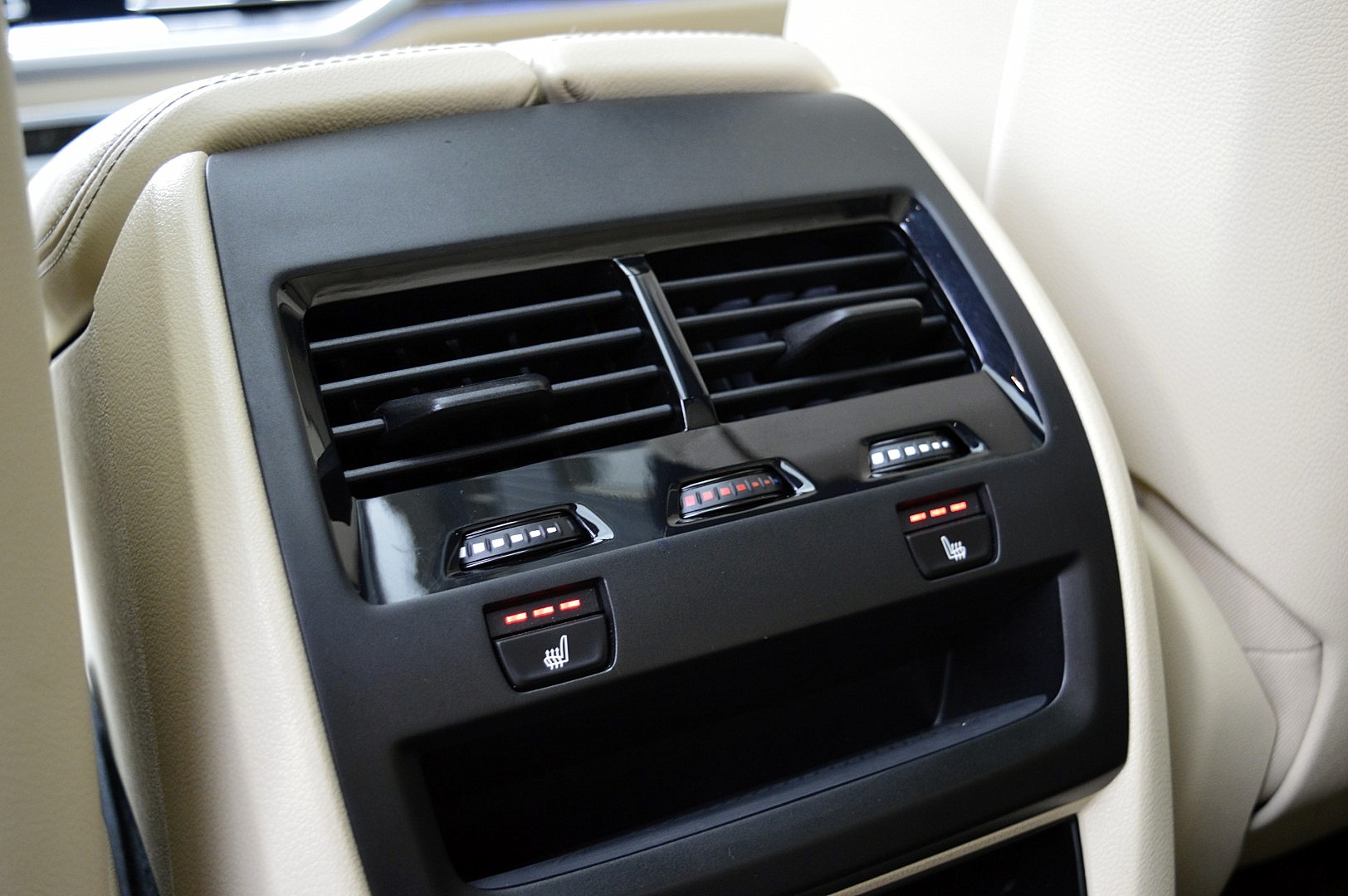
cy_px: 448
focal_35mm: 44
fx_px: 1627
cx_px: 674
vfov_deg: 30.8
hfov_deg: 45.0
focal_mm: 29
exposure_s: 1/60
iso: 800
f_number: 4.2
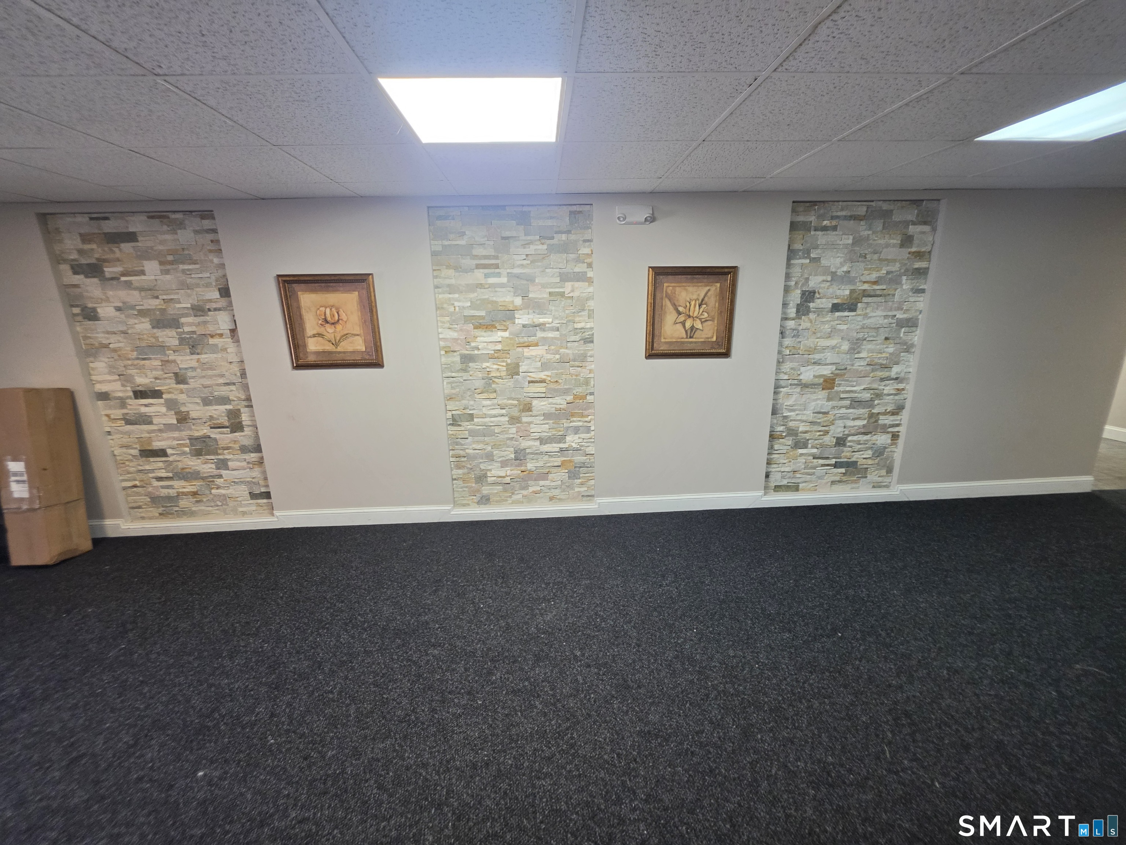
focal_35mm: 13
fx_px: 423
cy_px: 422
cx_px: 563
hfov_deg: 106.2
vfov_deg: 89.9
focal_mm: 2.2
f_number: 1.9
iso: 160
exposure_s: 1/60
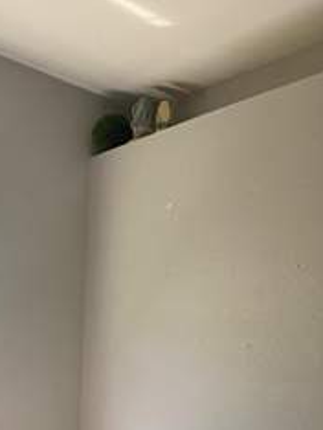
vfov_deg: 26.5
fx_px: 882
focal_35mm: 71
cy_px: 382
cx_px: -11
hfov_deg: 20.0
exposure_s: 1/60
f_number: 1.8
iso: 160
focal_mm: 4.25
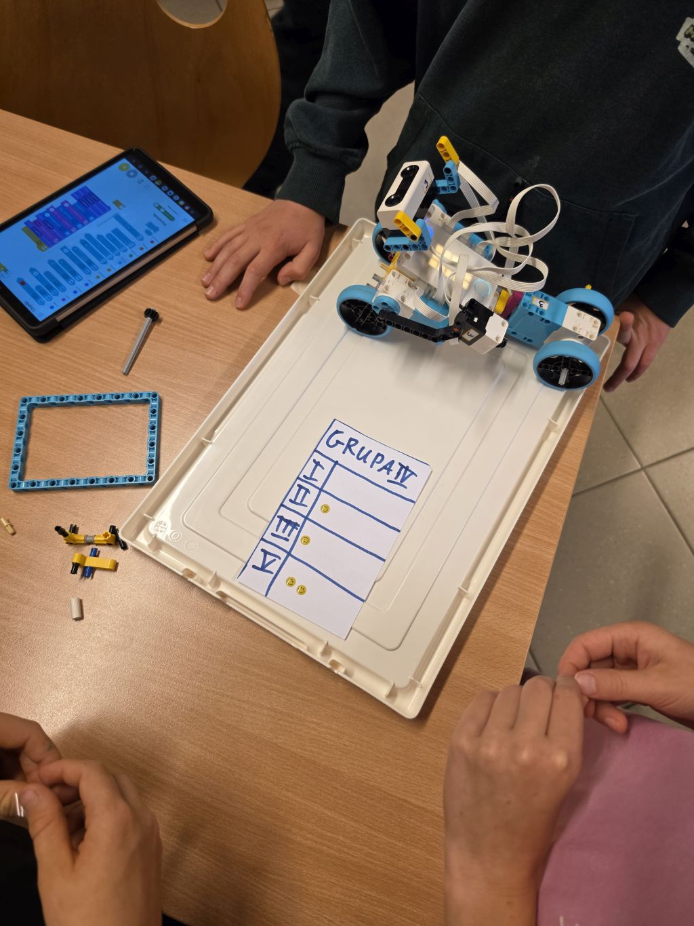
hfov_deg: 58.9
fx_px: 615
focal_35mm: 23
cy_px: 463
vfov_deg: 73.9
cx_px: 347
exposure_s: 1/100
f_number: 1.4
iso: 100
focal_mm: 6.5
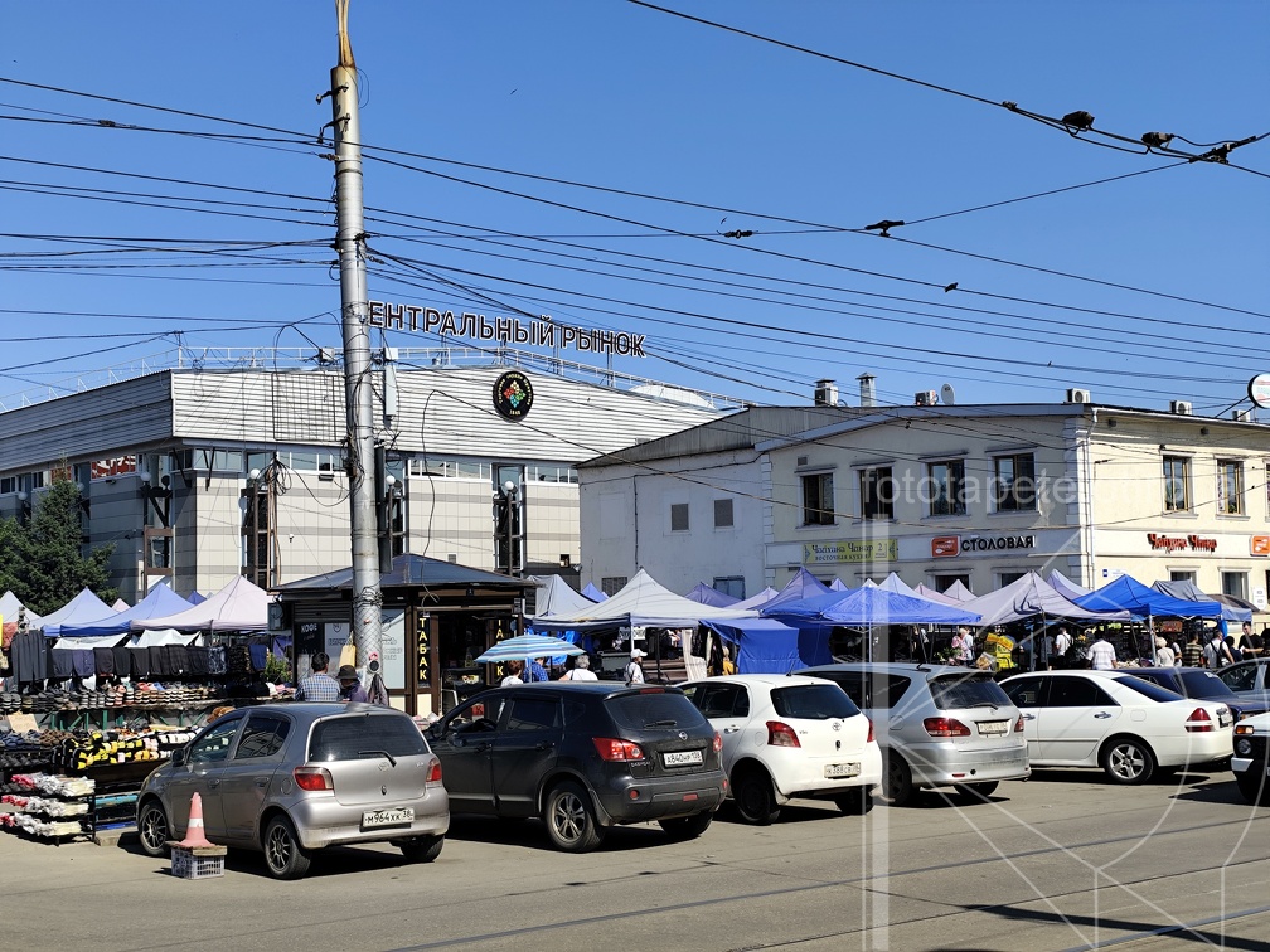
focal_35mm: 46
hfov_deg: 41.2
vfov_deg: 31.5
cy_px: 476
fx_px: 1688
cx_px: 635
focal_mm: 6.19
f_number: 1.65
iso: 50
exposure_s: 1/1320
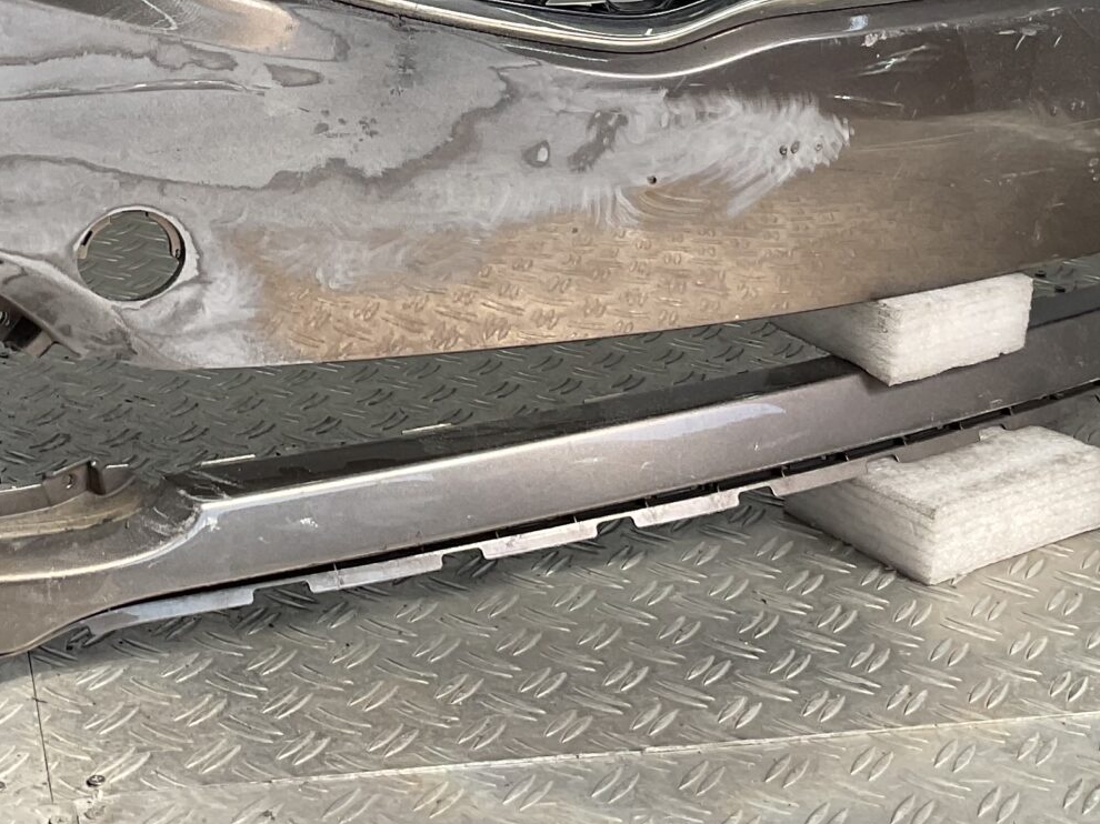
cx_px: 264
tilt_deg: -11.1
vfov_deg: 18.9
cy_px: -71
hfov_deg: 25.7
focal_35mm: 75
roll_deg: -1.6
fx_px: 2383
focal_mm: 3
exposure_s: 1/268
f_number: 1.8
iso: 16
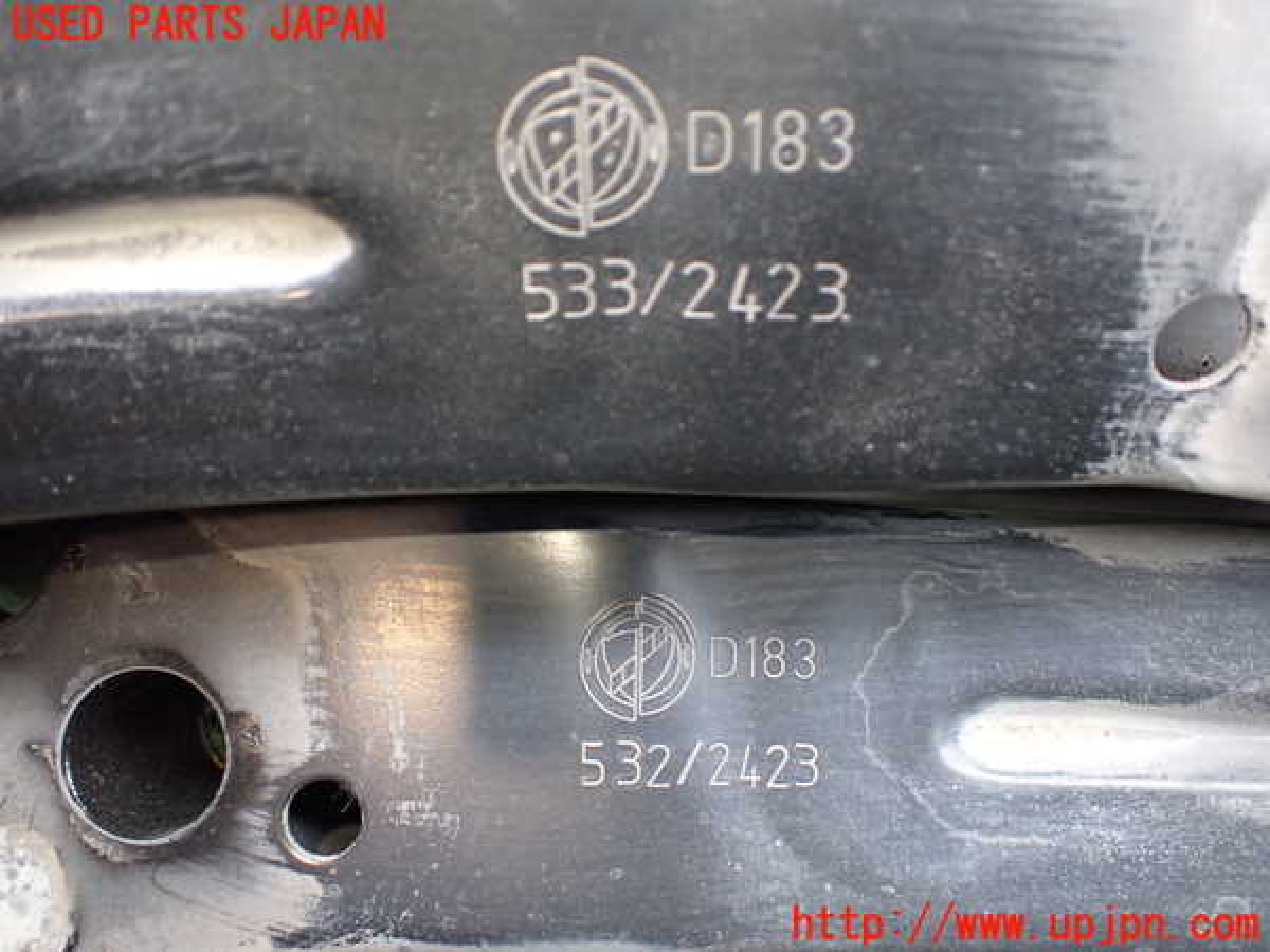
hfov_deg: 60.0
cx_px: 635
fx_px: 1101
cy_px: 476
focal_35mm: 30
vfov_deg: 46.8
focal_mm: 5.4
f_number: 2.3
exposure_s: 1/125
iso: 400
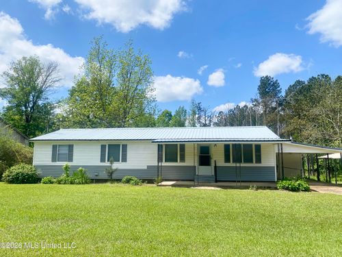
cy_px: 128
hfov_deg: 67.3
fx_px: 257
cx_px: 171
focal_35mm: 26
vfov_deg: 53.1
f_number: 1.8
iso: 32
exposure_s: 1/3610
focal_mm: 4.25
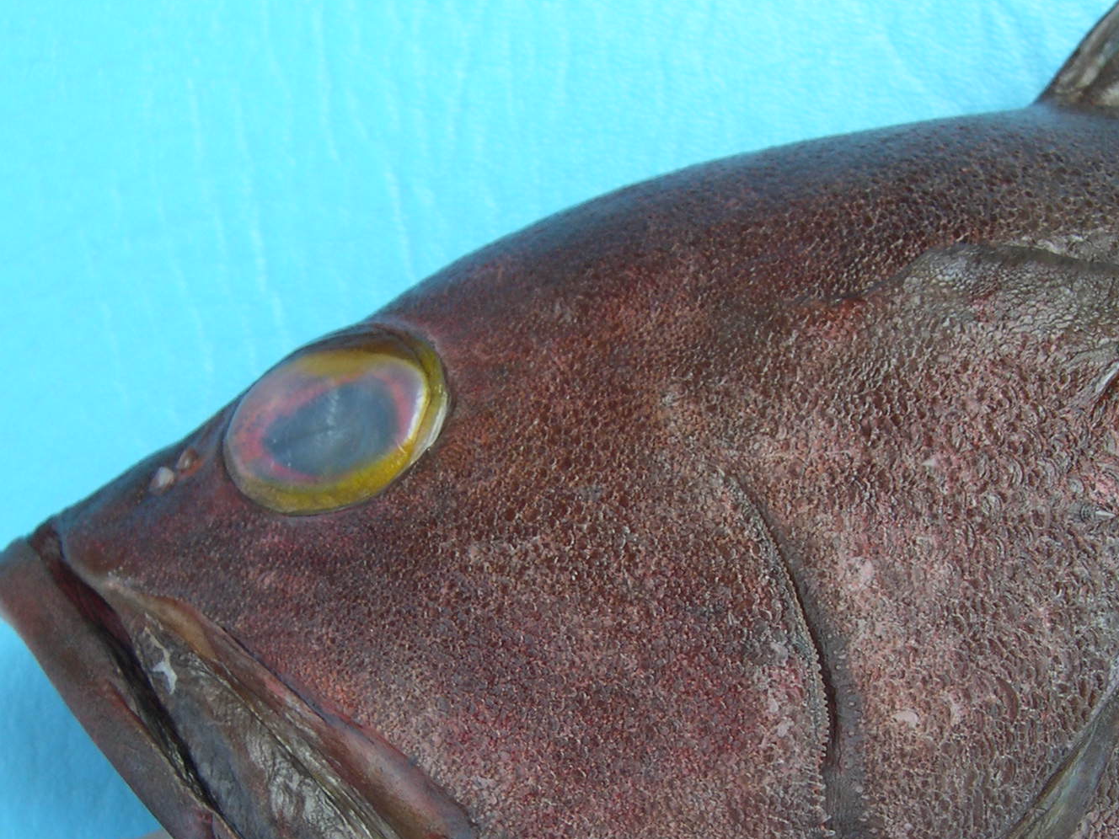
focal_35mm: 65
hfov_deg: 29.8
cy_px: 698
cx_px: 619
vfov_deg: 22.2
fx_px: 2101
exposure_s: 1/235
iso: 100
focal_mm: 8
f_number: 2.8
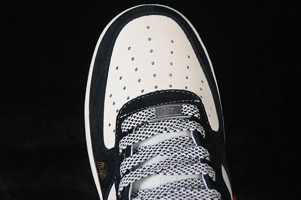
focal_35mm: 75
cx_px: 150
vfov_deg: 18.2
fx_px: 627
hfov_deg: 27.0
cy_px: 100
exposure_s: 1/60
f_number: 6.3
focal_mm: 50
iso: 160
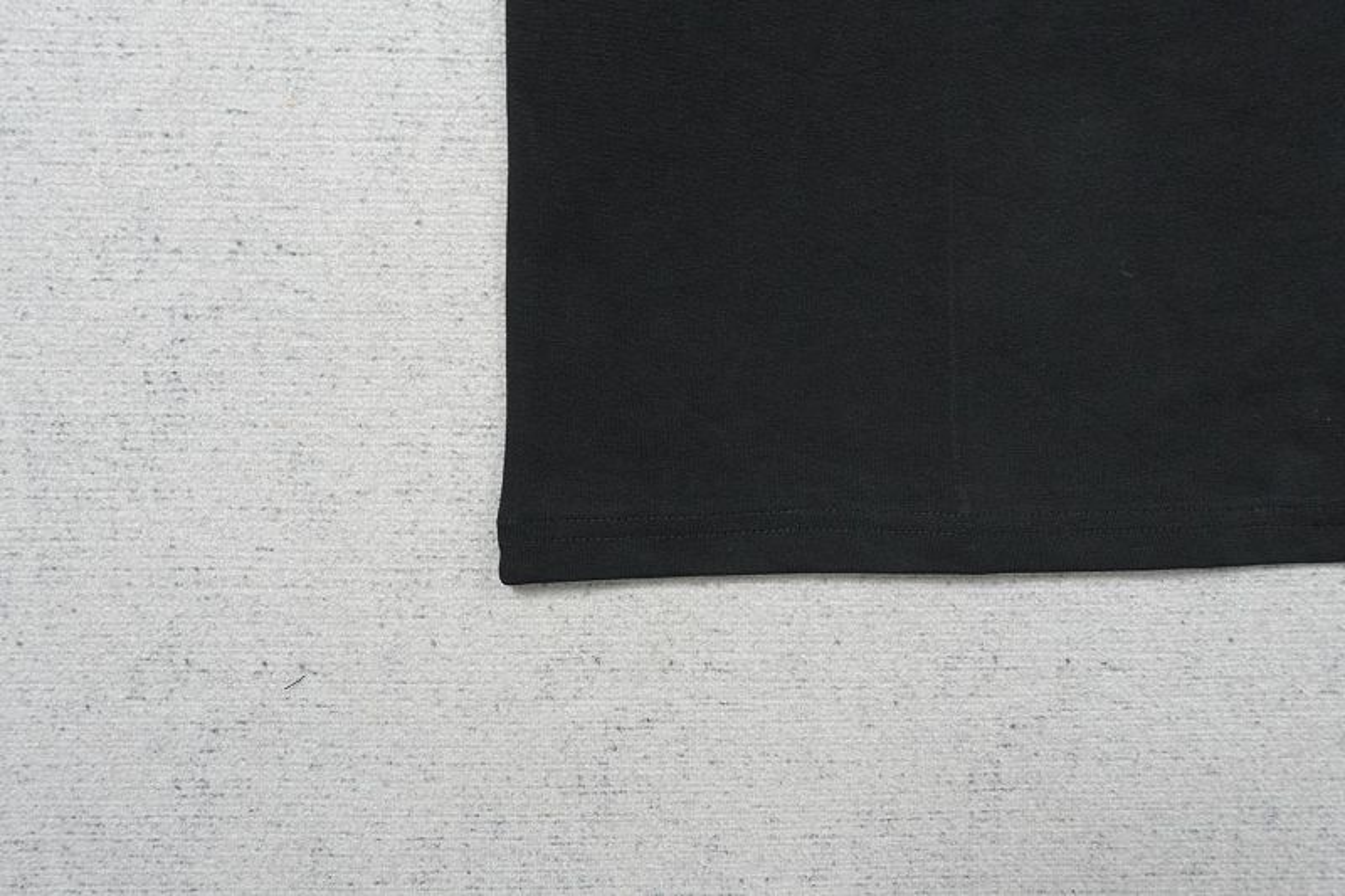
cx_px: 672
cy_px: 448
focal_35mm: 28
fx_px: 1065
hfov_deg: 64.6
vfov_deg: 45.7
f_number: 10
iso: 1600
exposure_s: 1/100
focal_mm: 19
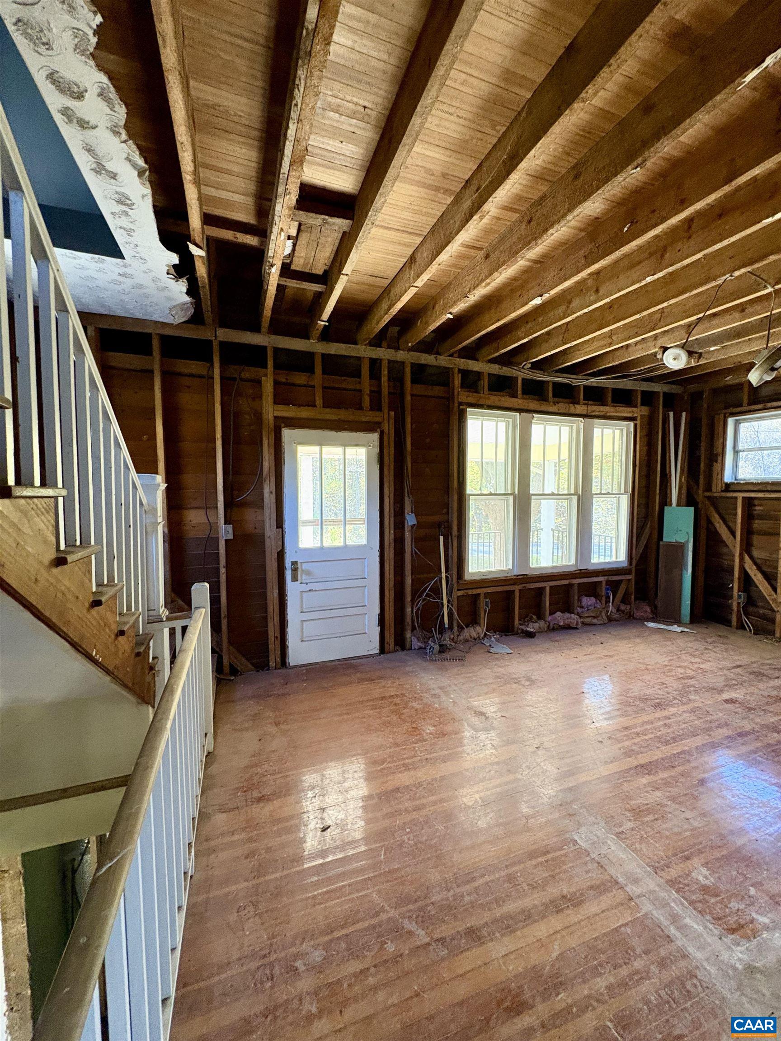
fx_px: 421
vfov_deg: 102.1
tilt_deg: -2.4
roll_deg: +0.0
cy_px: 520
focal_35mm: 14
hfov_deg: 85.7
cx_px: 390
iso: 500
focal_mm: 2.22
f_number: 2.2
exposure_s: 1/60
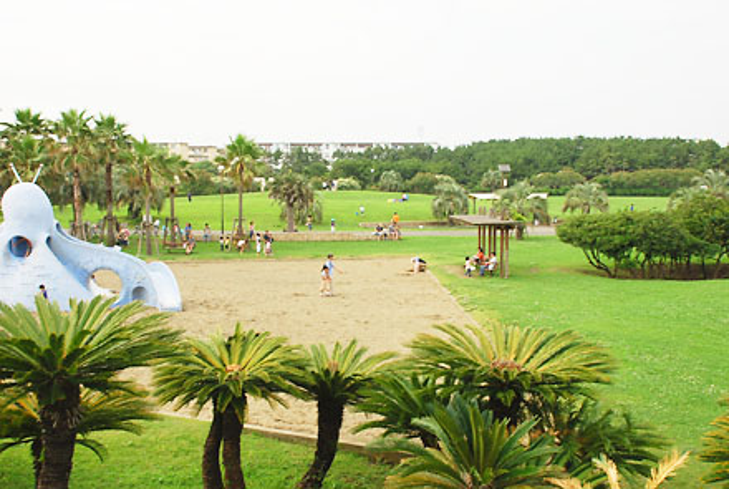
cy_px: 244
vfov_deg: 32.0
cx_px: 364
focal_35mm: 42
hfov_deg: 46.3
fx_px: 852
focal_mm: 28
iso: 100
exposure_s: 1/125
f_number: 8
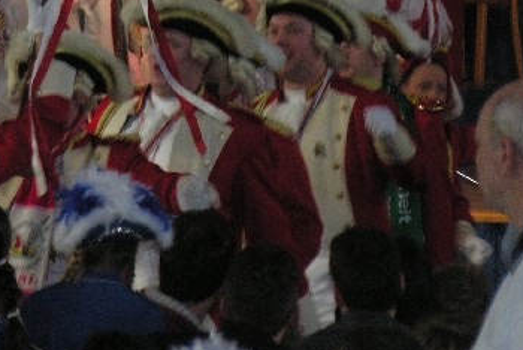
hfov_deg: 4.5
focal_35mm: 456
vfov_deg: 3.0
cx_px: 327
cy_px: -78
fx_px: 6630
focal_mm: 49
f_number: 4.1
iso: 200
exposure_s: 1/60.1
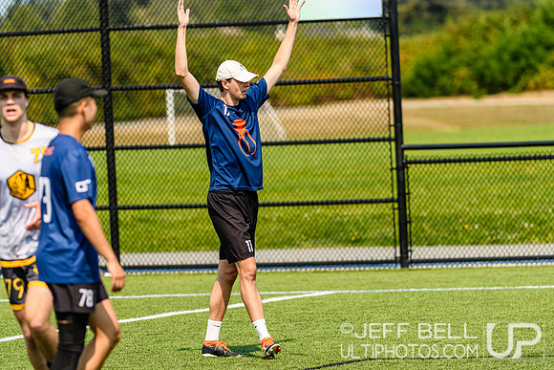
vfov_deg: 4.6
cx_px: 277
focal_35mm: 300
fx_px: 4618
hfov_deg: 6.9
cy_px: 185
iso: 100
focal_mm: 200
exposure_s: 1/1000
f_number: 3.2
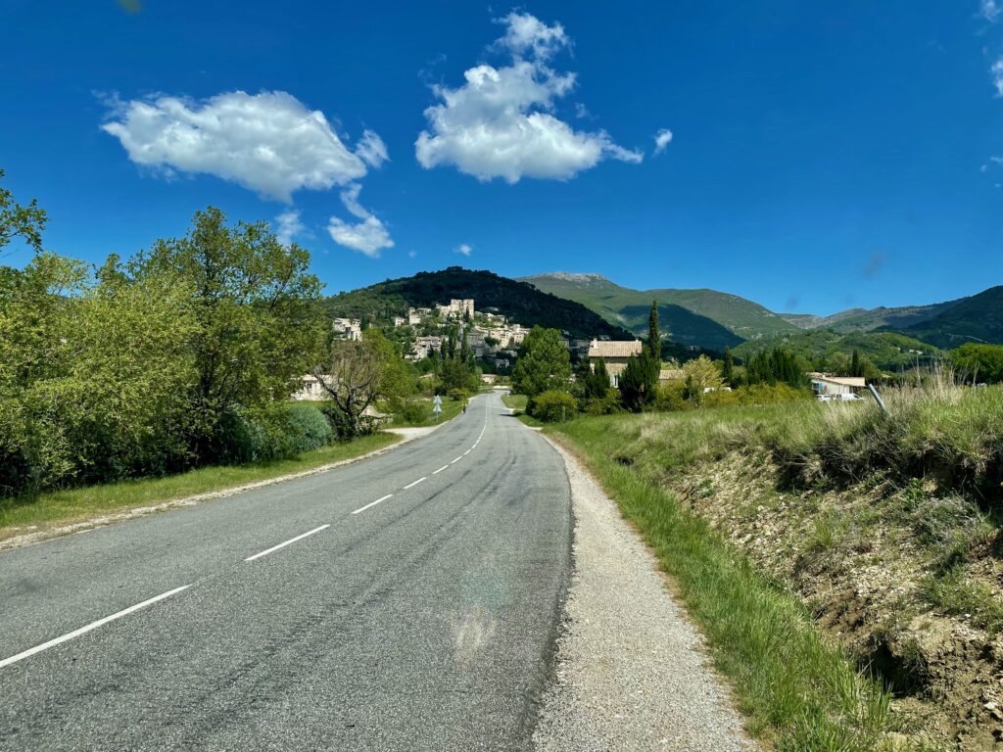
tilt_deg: +4.3
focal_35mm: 26
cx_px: 502
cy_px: 376
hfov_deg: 67.3
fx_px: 753
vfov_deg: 53.1
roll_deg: -0.6
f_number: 1.6
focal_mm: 4.2
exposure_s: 1/3205
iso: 32
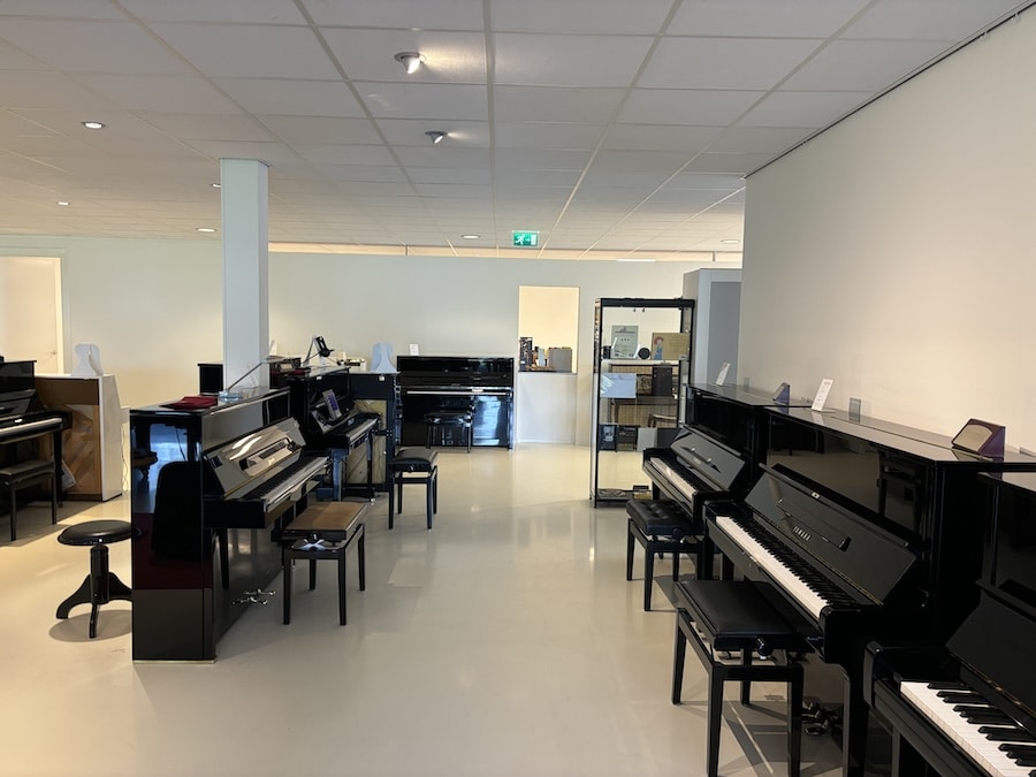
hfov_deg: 67.3
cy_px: 388
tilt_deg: -6.1
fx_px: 778
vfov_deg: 53.1
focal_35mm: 26
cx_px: 518
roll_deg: -1.1
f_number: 1.6
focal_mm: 5.96
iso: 160
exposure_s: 1/50
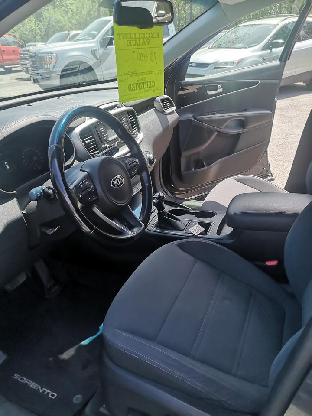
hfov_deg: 51.4
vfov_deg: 65.3
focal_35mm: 27
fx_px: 324
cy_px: 208
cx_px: 156
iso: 50
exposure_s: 1/587
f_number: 1.8
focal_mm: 3.95
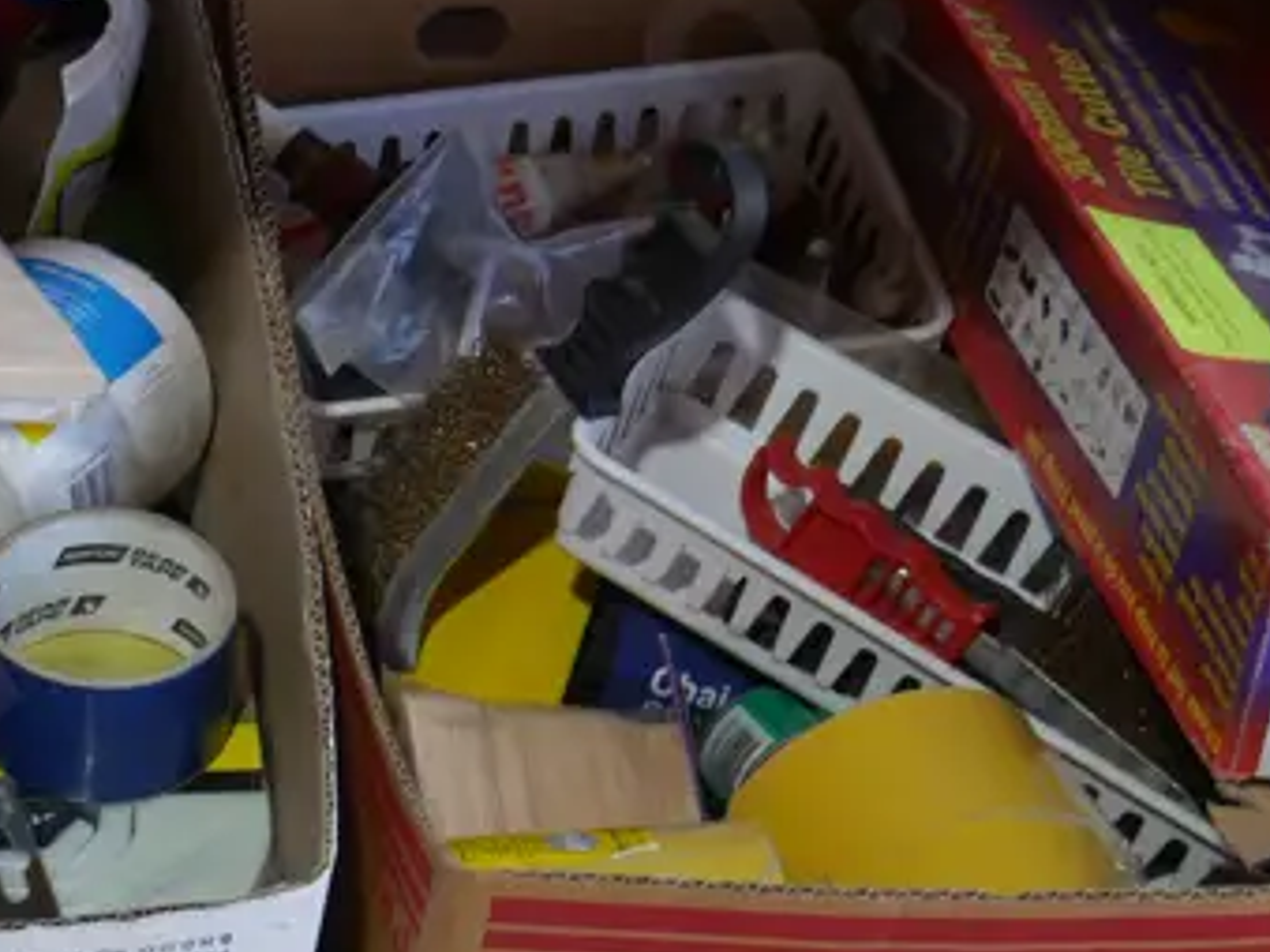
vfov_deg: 12.1
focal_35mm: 121
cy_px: 890
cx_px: -378
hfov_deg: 15.5
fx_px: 4438
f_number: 4.5
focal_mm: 20
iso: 200
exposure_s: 1/60
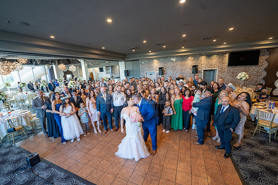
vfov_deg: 81.2
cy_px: 92
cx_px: 139
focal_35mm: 14
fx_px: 108
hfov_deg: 104.2
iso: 800
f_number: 2.8
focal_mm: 14
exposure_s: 1/100
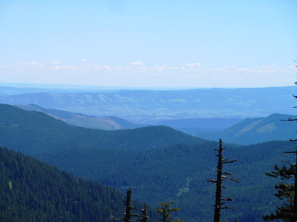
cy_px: 111
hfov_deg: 17.7
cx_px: 148
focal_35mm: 111
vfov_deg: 13.3
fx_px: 952
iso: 80
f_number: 4.8
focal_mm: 19.7
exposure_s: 1/640
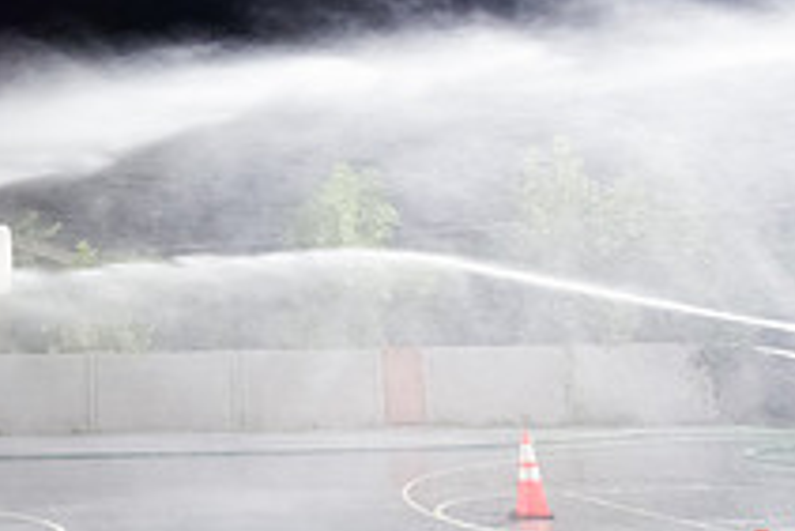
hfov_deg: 27.9
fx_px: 1458
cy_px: -2
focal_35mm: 66
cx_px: -72
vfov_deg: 20.0
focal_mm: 24
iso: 6400
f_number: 3.2
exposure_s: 1/125
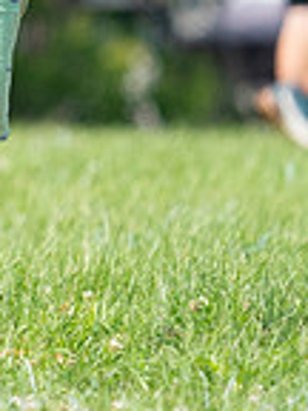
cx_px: -394
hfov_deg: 1.1
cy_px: -136
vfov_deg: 1.4
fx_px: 16597
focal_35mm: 1399
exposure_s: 1/4000
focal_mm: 362
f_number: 6.3
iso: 1600
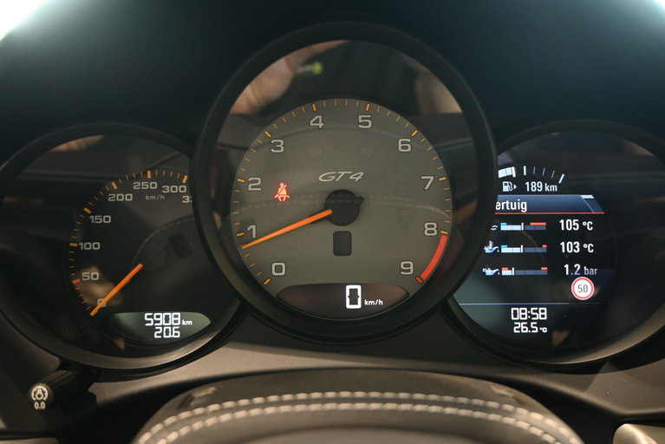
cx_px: 332
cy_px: 222
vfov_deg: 43.6
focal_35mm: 30
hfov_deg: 61.9
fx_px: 554
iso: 1250
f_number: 3.8
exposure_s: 1/30
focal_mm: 20
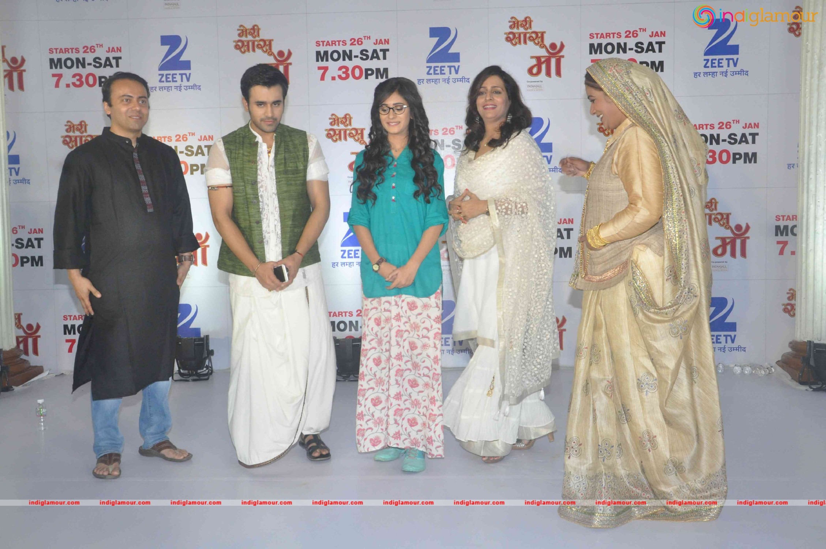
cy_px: 274
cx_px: 413
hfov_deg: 51.3
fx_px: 859
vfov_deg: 35.4
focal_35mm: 38
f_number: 10
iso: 1250
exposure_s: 1/100
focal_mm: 25
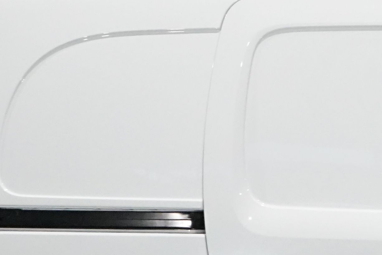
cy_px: 173
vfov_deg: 7.0
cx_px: 611
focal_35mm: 196
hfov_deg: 10.1
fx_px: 2080
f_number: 10
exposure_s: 1/125
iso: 6400
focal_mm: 40
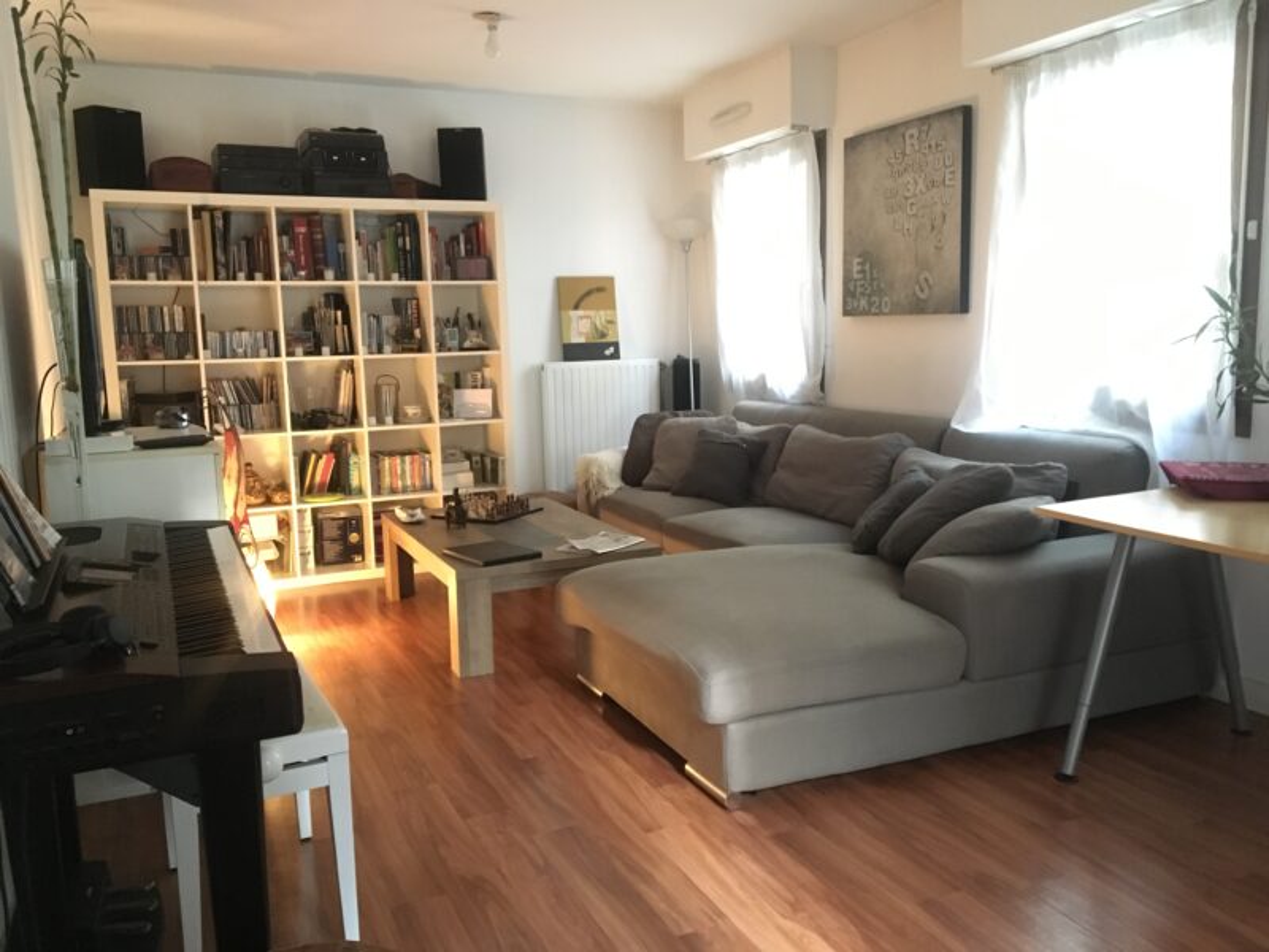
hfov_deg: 61.7
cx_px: 634
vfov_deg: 48.2
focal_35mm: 29
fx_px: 1063
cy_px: 476
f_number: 2.2
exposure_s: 1/17
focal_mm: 4.15
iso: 640
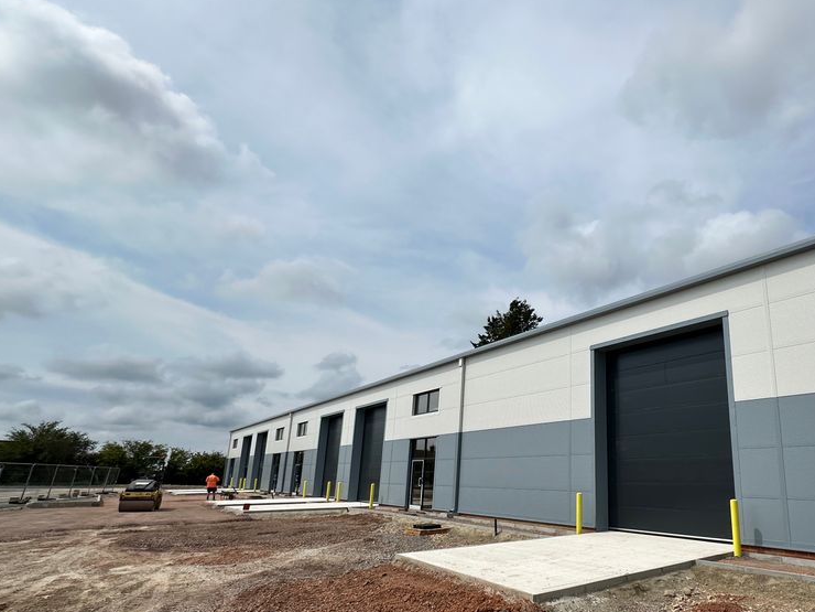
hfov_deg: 76.1
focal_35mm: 21
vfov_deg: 62.9
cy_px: 363
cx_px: 553
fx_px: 494
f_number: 2.2
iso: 50
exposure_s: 1/4831
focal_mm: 2.22
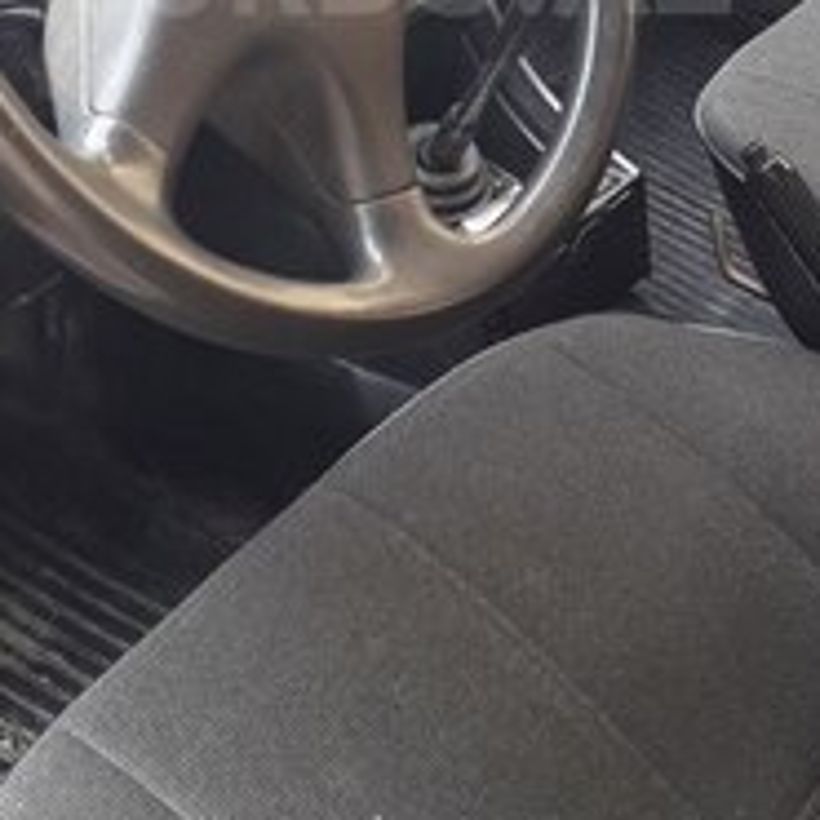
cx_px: 390
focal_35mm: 64
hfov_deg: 26.9
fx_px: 1715
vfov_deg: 25.3
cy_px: -35
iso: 64
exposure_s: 1/50
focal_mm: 3.6
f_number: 1.9
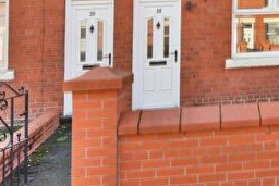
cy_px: -6
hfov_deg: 44.7
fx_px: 318
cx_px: 229
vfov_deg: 30.1
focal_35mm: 41
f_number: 4.5
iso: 100
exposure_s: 1/80
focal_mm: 10
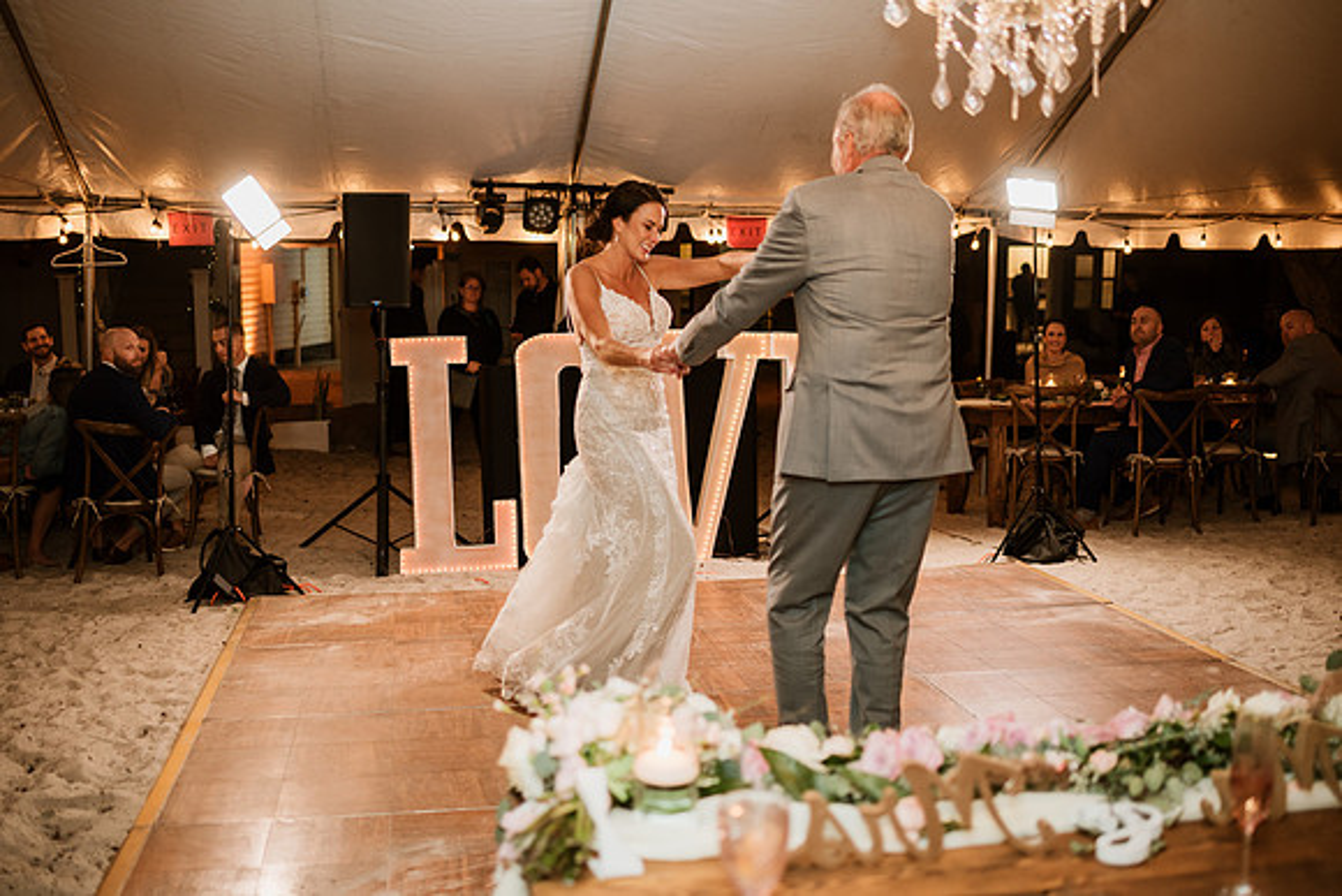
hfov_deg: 51.9
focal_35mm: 37
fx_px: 1377
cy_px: 448
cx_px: 671
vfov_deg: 36.0
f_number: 2
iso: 500
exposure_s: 1/160
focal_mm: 35
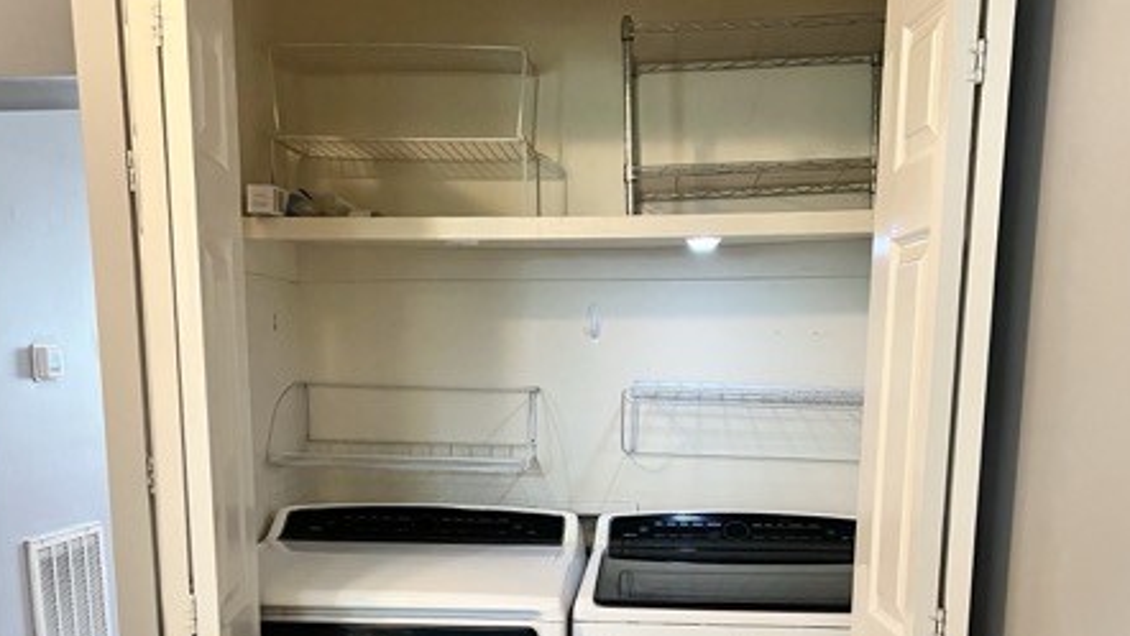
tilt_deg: -10.6
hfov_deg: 49.4
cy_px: 593
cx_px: 580
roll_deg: +0.4
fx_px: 1229
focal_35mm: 41
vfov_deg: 27.8
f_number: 1.5
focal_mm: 5.7
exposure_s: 1/60
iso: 500
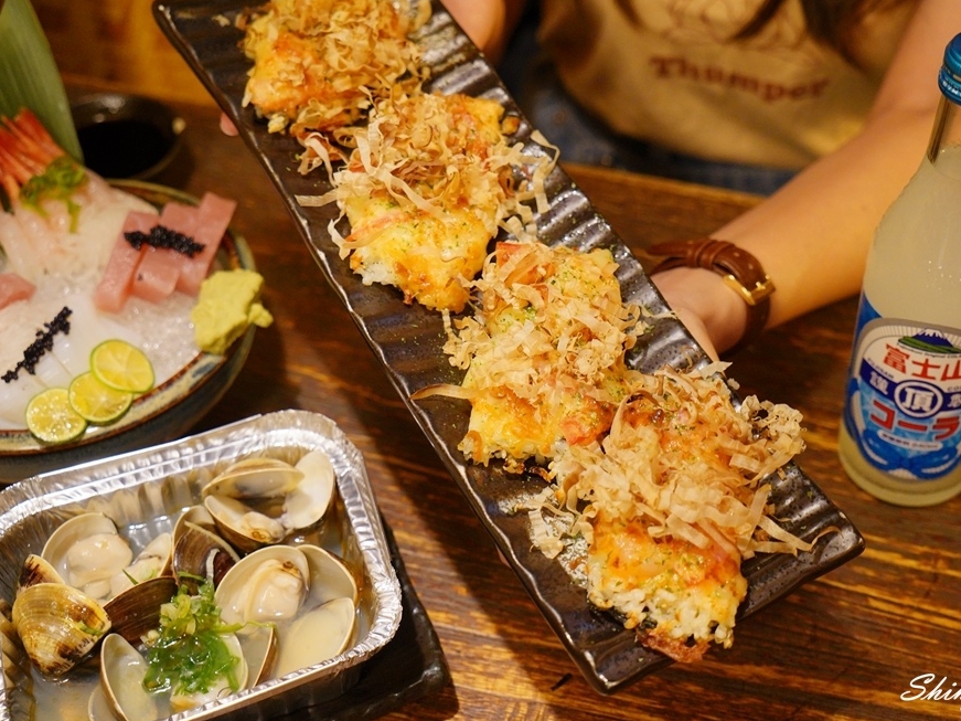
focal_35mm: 53
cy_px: 358
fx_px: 1471
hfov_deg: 36.1
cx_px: 538
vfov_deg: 27.5
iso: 1600
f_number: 5
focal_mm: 48
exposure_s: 1/15
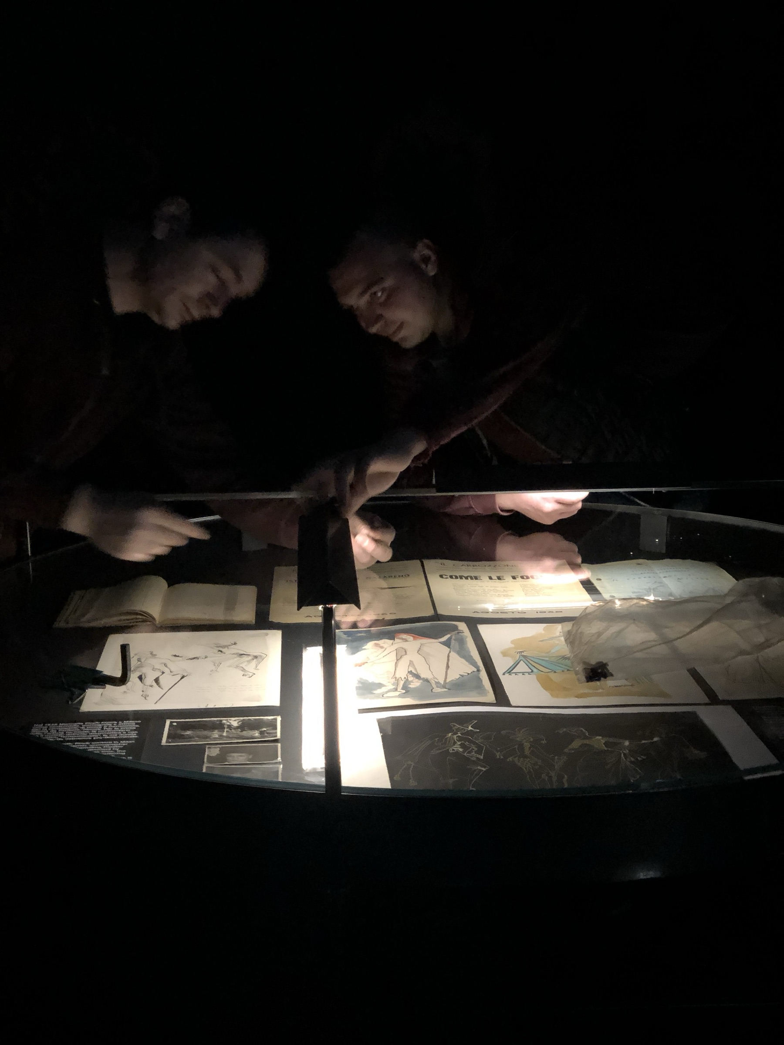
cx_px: 392
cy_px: 522
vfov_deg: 36.8
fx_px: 1570
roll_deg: +1.3
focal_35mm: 52
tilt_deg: -12.1
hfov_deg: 28.0
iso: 160
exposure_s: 1/12
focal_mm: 6
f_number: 2.4
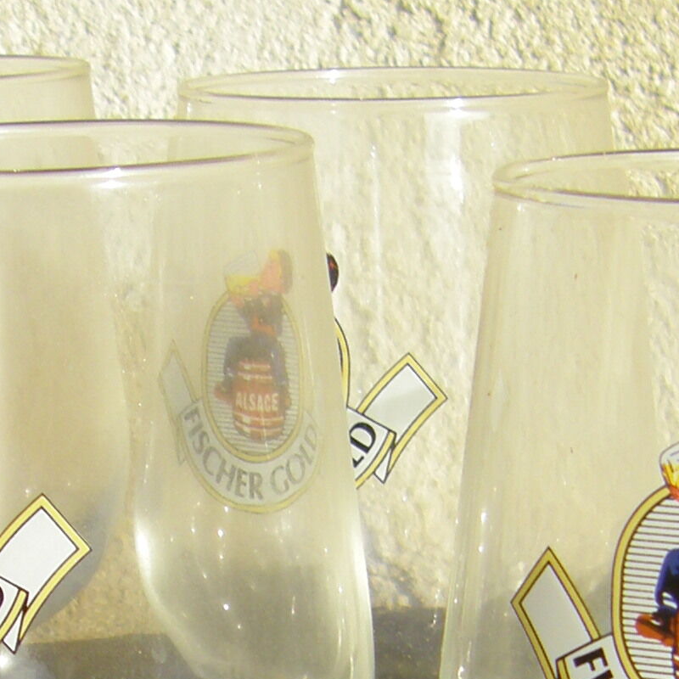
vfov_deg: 12.5
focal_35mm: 137
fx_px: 3040
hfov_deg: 12.7
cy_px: 766
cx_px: 285
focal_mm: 6.3
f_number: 7
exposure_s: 1/125
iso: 64
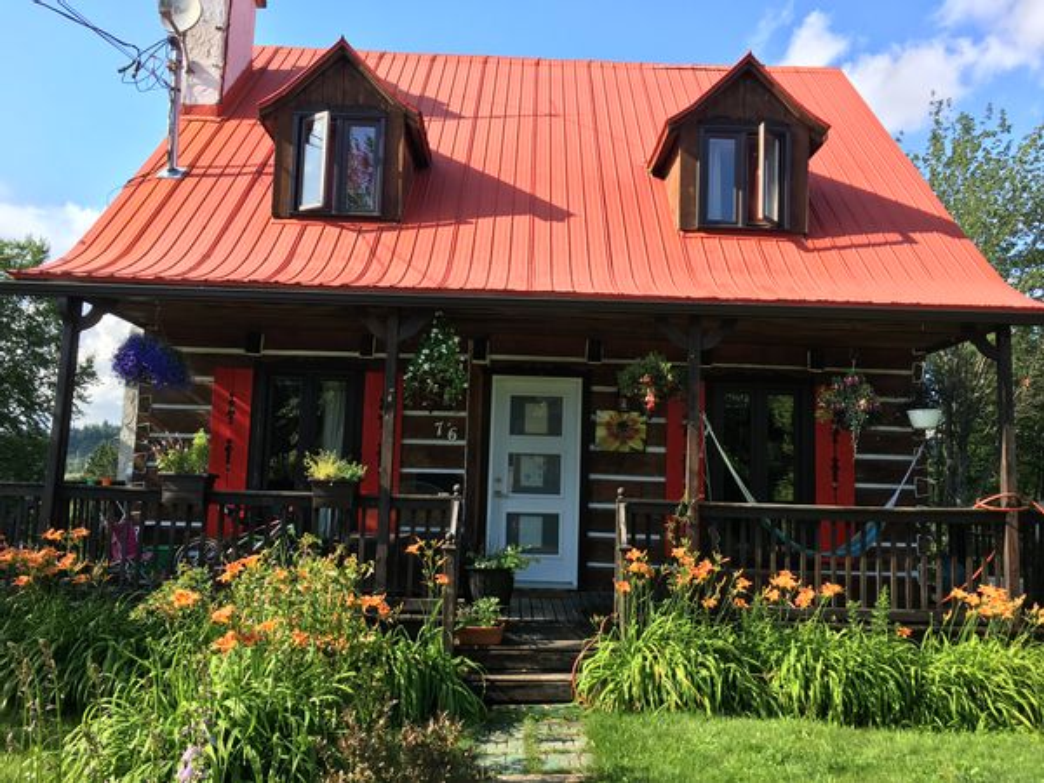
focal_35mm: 29
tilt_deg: +6.7
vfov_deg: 48.2
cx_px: 522
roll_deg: -1.5
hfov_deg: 61.7
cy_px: 392
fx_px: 875
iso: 25
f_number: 2.2
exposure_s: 1/596
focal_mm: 4.15
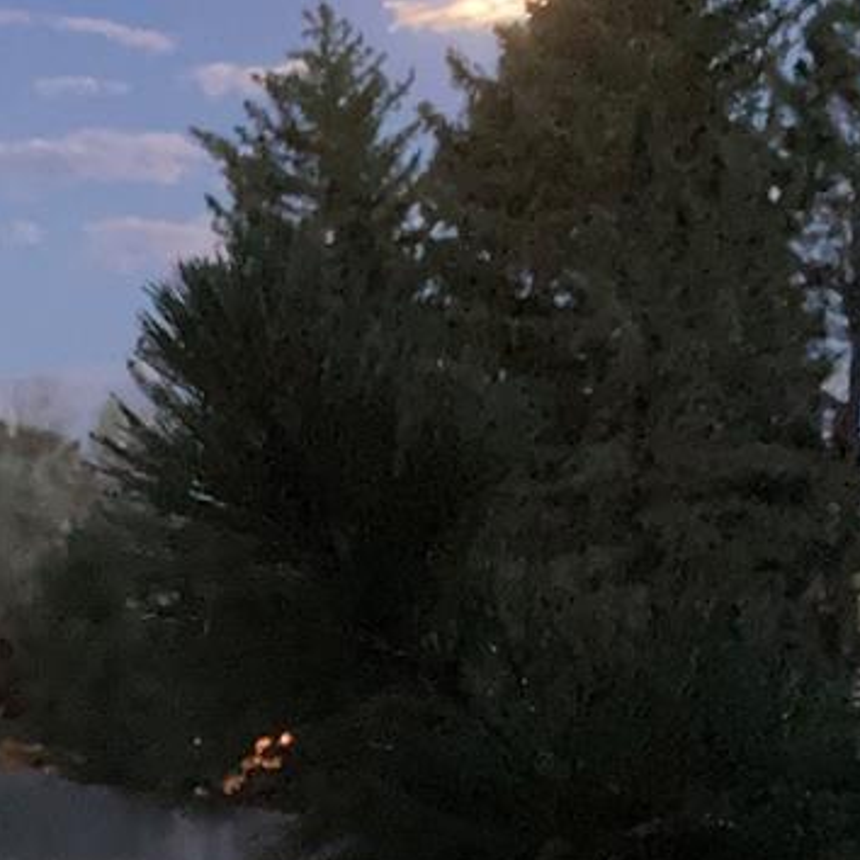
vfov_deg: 19.0
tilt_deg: -11.0
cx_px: 73
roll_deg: +1.9
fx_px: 2361
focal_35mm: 84
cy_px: 1144
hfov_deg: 20.2
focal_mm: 3.99
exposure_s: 1/4
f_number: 1.8
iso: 1600
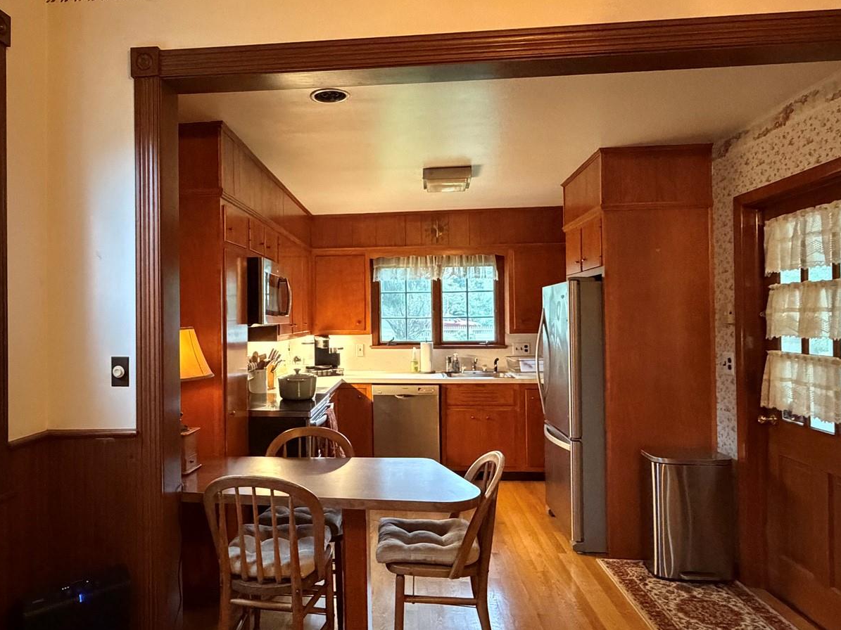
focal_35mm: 24
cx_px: 352
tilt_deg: +0.1
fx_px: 583
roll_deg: +0.4
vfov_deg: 56.8
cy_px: 311
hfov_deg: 71.1
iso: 1250
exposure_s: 1/60
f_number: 2.2
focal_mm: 2.22
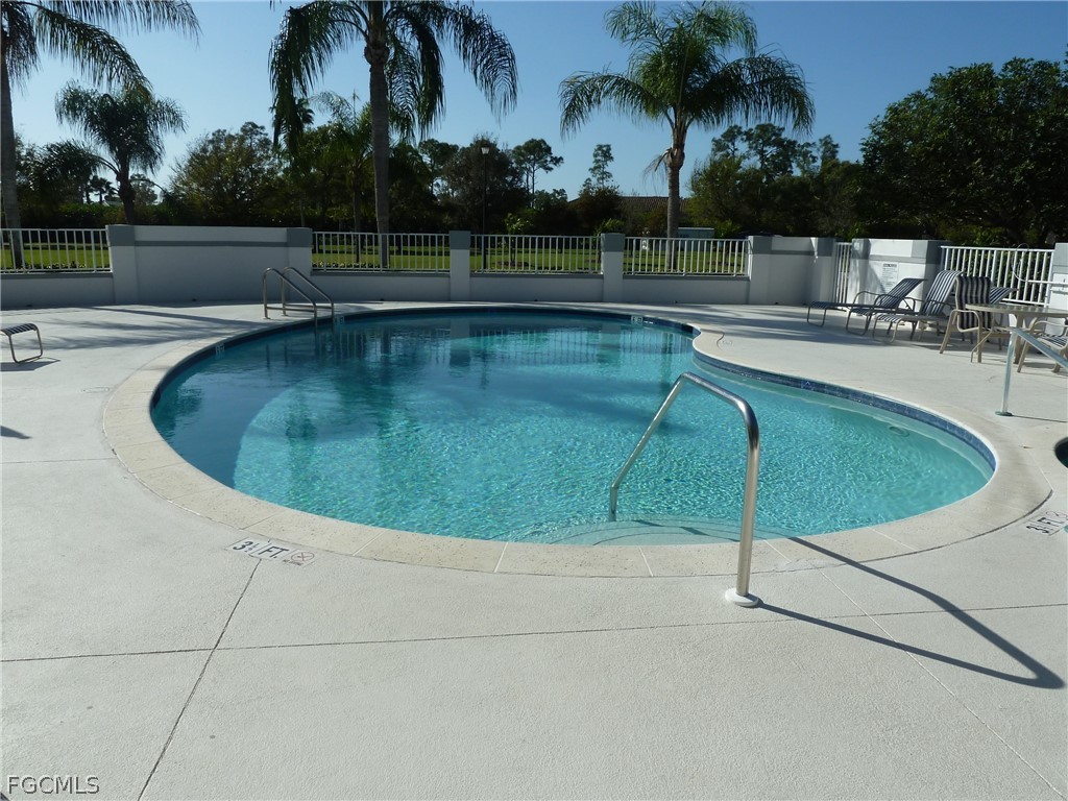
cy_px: 400
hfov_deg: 69.4
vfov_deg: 54.9
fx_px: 771
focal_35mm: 25
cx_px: 534
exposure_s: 1/640
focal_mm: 4.1
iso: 80
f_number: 5.6
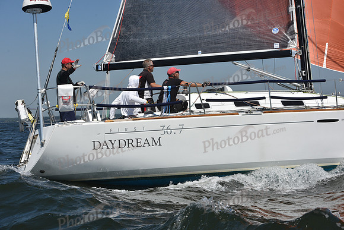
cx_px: 172
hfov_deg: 28.8
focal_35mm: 70
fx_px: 669
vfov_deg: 19.5
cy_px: 115
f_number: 10
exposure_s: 1/1250
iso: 250
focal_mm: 70
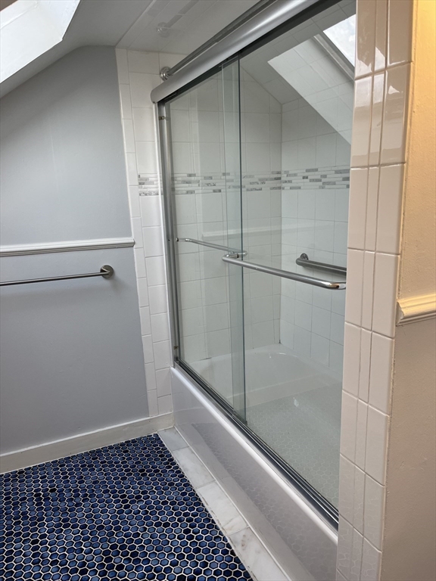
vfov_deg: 67.3
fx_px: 437
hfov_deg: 53.1
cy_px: 290
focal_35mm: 26
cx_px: 218
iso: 80
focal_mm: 5.1
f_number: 1.6
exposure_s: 1/120
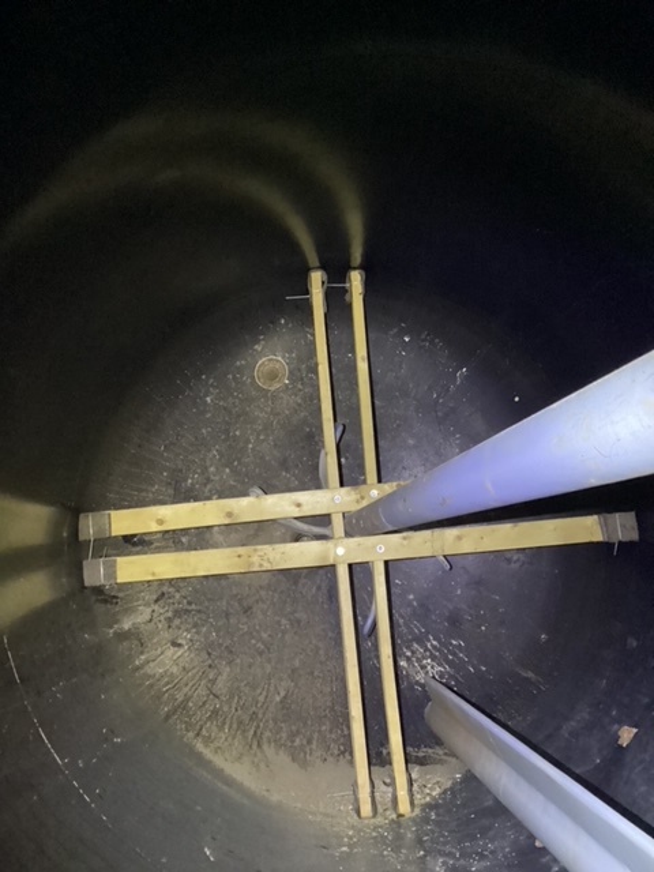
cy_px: 436
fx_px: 781
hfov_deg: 45.4
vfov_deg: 58.4
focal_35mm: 31
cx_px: 327
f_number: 2.4
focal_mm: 3.3
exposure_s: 1/20
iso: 800
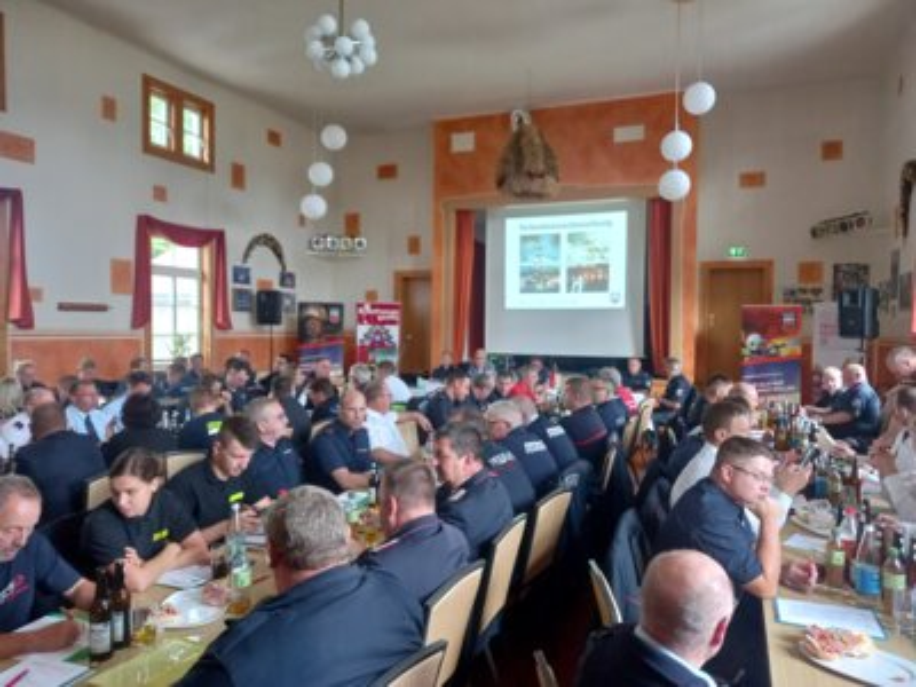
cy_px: 344
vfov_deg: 54.9
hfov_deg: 69.4
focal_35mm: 25
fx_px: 662
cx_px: 458
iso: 400
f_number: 2
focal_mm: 4.6
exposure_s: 1/25
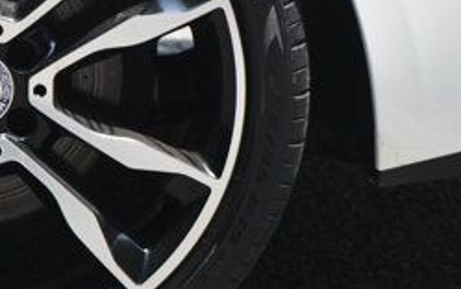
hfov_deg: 5.2
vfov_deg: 3.3
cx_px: -48
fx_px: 5041
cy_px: 44
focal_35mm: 401
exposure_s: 1/250
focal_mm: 102
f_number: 8
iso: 110
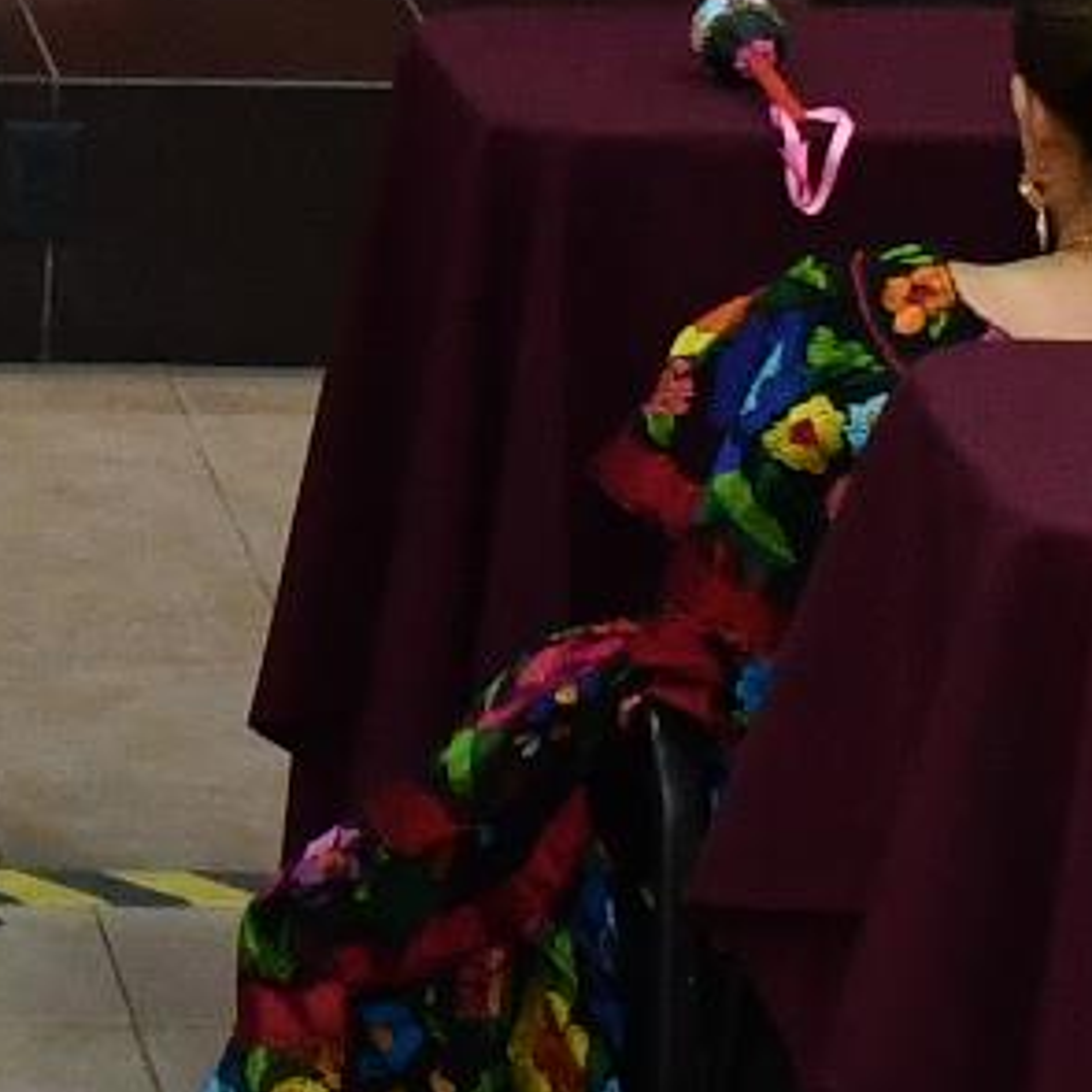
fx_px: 9458
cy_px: -474
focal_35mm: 265
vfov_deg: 6.5
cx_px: -851
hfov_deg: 6.5
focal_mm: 22
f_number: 5.6
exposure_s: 1/100
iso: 1250
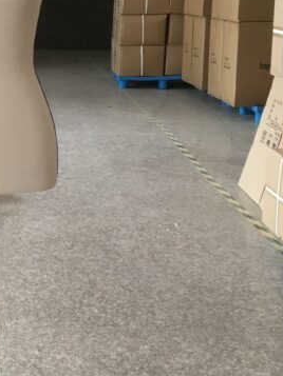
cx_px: -17
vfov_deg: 29.8
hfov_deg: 21.6
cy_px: 165
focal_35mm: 65
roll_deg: -1.0
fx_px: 708
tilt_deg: -13.2
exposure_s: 1/33
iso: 80
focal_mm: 4.15
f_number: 2.2
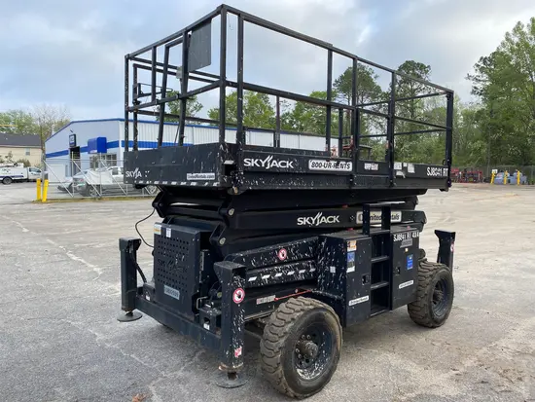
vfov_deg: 53.1
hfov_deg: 67.3
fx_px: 402
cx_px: 268
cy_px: 201
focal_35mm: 26
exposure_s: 1/640
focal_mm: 4.25
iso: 32
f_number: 1.8
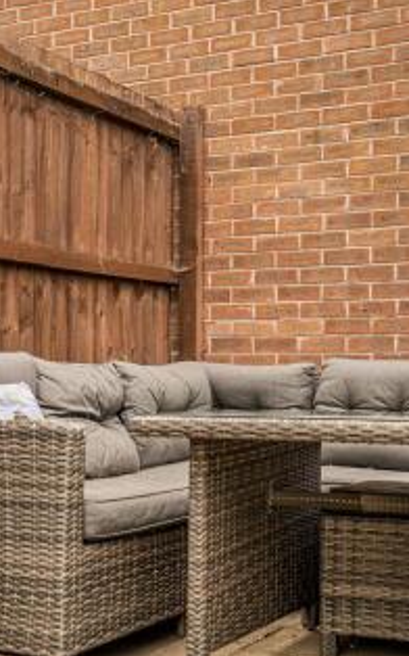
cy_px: 327
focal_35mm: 54
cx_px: 280
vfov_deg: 37.5
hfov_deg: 23.8
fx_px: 964
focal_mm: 35
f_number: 11
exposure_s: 1/320
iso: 100
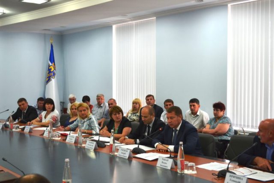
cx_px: 137
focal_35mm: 48
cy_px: 92
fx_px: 365
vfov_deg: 28.0
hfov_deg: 41.1
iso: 400
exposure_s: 1/30
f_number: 4.8
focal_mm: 32
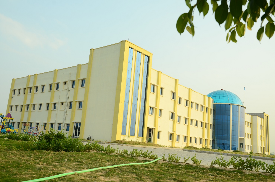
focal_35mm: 33
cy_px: 91
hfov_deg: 57.3
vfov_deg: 39.8
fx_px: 252
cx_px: 138
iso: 125
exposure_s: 1/160
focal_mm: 22
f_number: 8
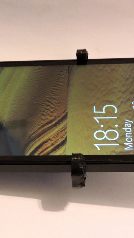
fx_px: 448
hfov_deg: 17.0
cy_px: 116
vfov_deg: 29.7
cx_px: 49
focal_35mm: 71
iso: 800
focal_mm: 8.1
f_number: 4
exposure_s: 1/6
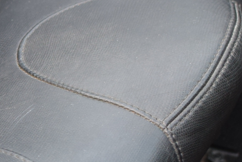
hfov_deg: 8.9
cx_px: -103
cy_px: 121
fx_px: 1528
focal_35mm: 227
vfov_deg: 6.1
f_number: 4
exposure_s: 1/60
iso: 800
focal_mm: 35
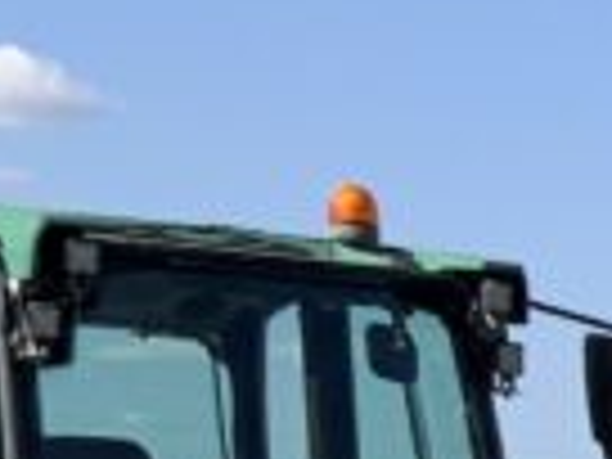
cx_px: 1422
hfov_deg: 8.4
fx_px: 3854
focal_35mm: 218
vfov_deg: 6.5
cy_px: 1030
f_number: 1.8
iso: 16
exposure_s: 1/1451
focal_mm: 3
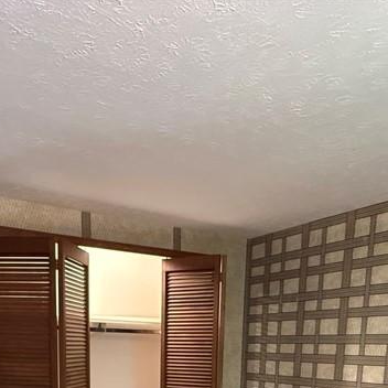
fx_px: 457
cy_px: 420
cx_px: 159
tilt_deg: -9.3
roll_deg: -1.3
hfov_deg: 45.8
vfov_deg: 38.6
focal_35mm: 36
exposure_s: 1/60
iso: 1000
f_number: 2.2
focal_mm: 2.22
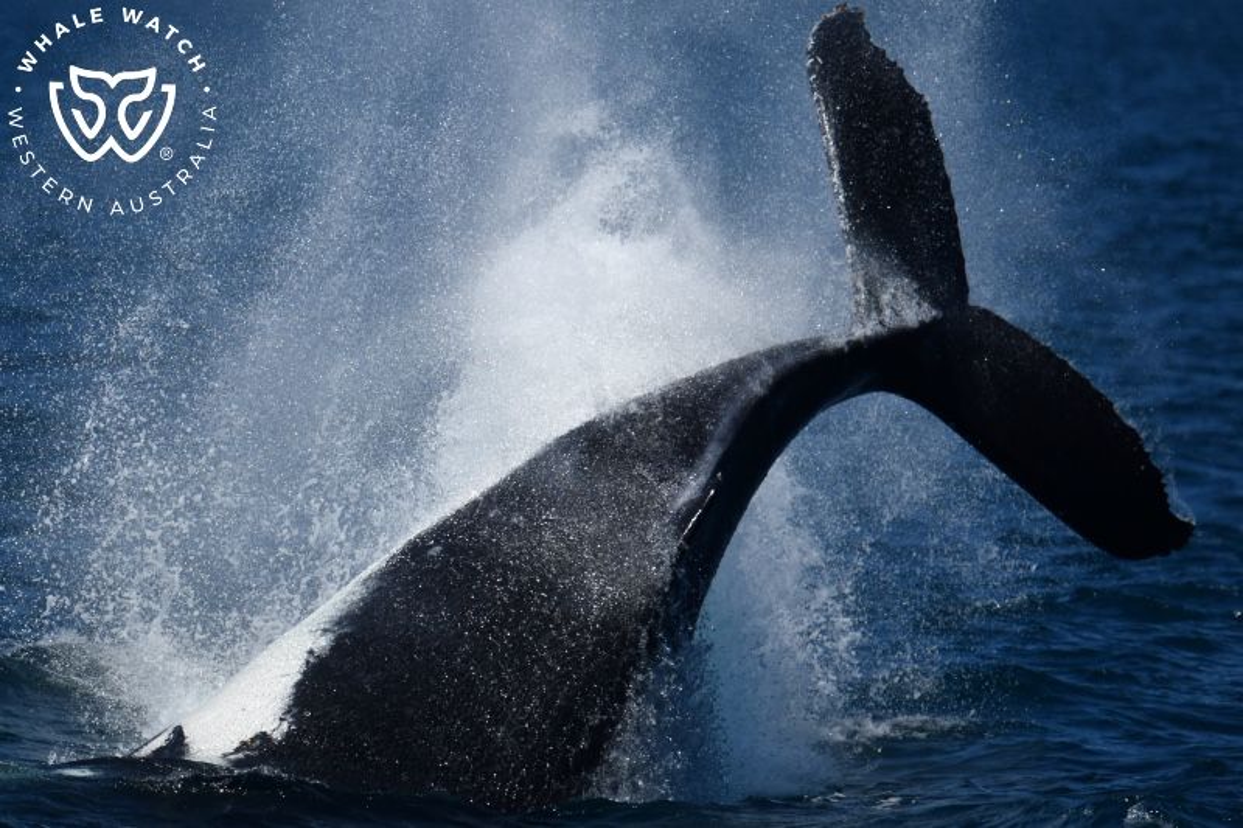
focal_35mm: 600
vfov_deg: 2.3
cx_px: 622
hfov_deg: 3.4
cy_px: 414
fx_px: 20711
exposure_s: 1/8000
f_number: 6.3
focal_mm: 600
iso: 640
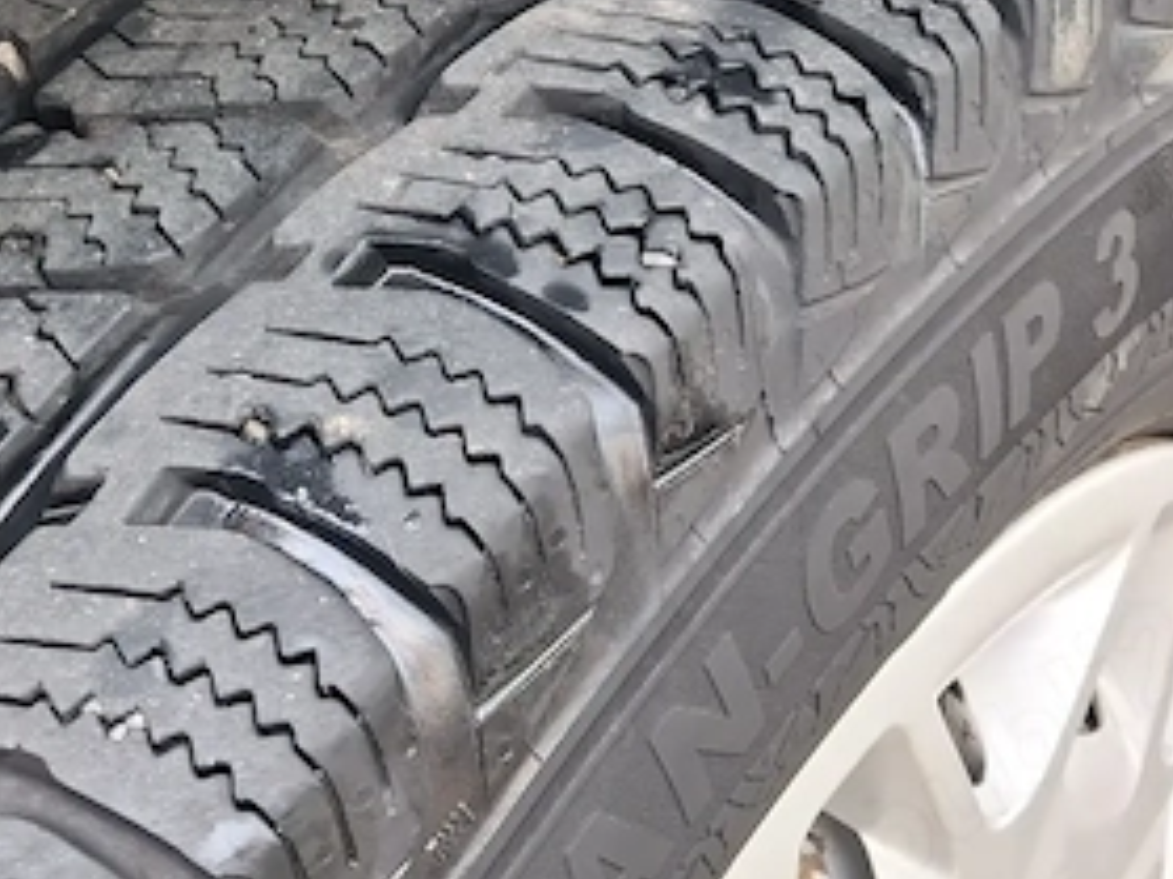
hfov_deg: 32.3
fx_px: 1965
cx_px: 235
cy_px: 84
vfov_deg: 24.5
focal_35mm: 58
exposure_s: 1/100
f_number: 1.8
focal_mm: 4
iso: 64
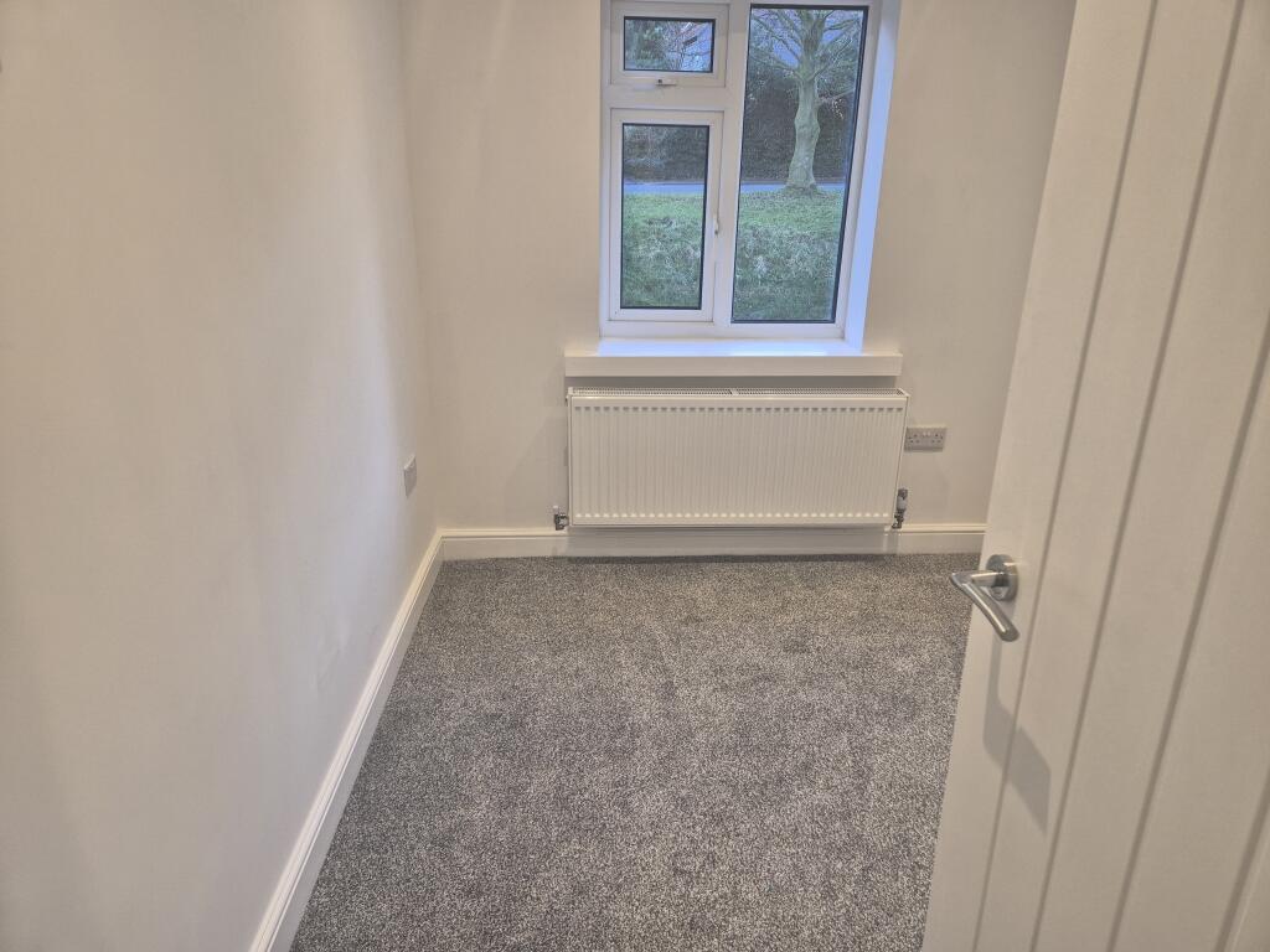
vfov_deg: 58.9
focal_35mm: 23
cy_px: 476
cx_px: 635
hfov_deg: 73.9
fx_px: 844
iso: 125
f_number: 1.8
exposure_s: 1/100
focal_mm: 5.4
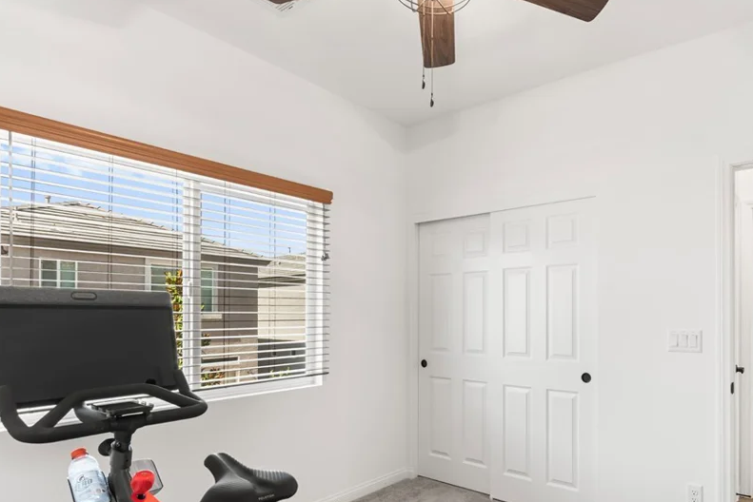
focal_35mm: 22
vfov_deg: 56.6
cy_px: 314
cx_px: 478
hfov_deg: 76.9
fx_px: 460
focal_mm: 17
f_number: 8
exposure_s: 1/20
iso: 400
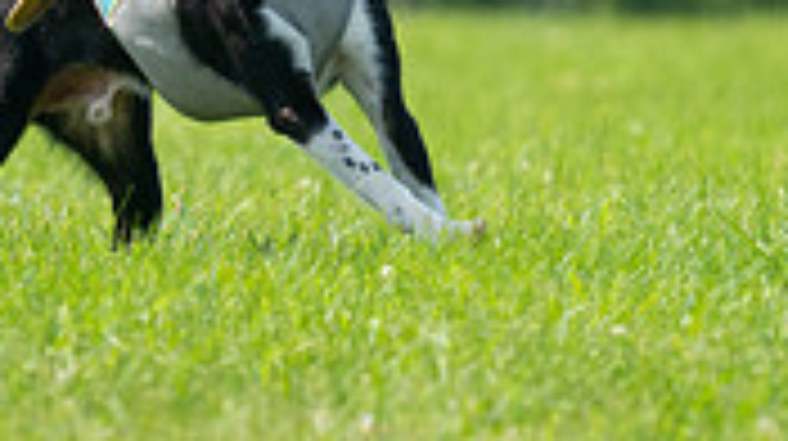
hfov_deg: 1.7
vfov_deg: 1.0
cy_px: -128
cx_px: 99
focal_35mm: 1271
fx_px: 26529
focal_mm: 365
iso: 1600
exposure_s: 1/4000
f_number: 6.3
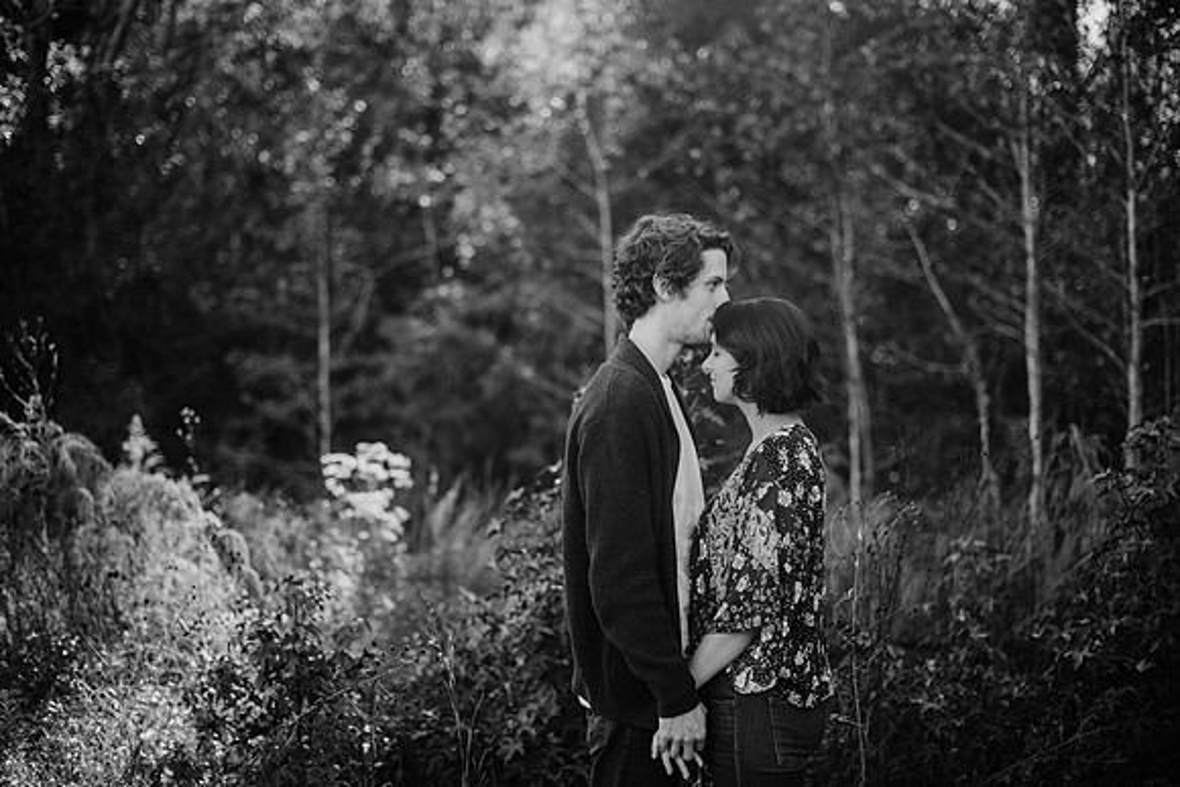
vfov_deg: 27.0
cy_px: 394
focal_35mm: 50
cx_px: 590
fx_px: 1639
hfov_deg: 39.6
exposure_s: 1/1000
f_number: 2
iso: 160
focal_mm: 50
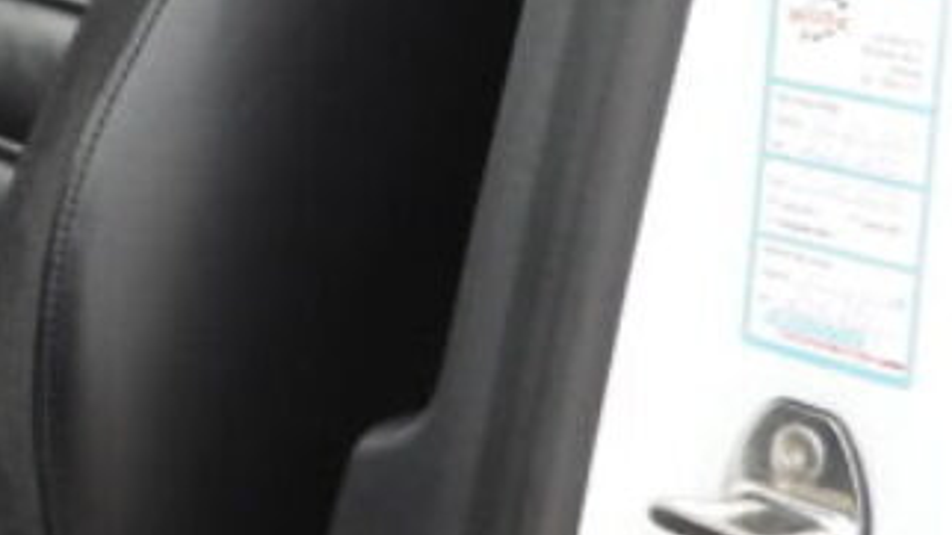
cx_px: -721
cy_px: -171
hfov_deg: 14.6
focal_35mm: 130
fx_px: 3281
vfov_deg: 9.2
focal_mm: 4.3
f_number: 2.8
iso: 100
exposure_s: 1/250
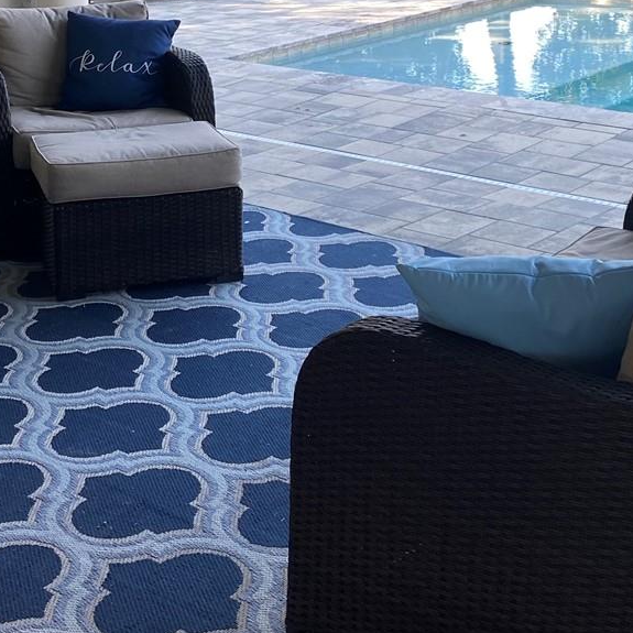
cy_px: 47
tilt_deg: -10.3
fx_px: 1324
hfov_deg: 26.8
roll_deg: +1.7
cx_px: 234
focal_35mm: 64
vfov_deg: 25.9
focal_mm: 4.25
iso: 50
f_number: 1.8
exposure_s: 1/120
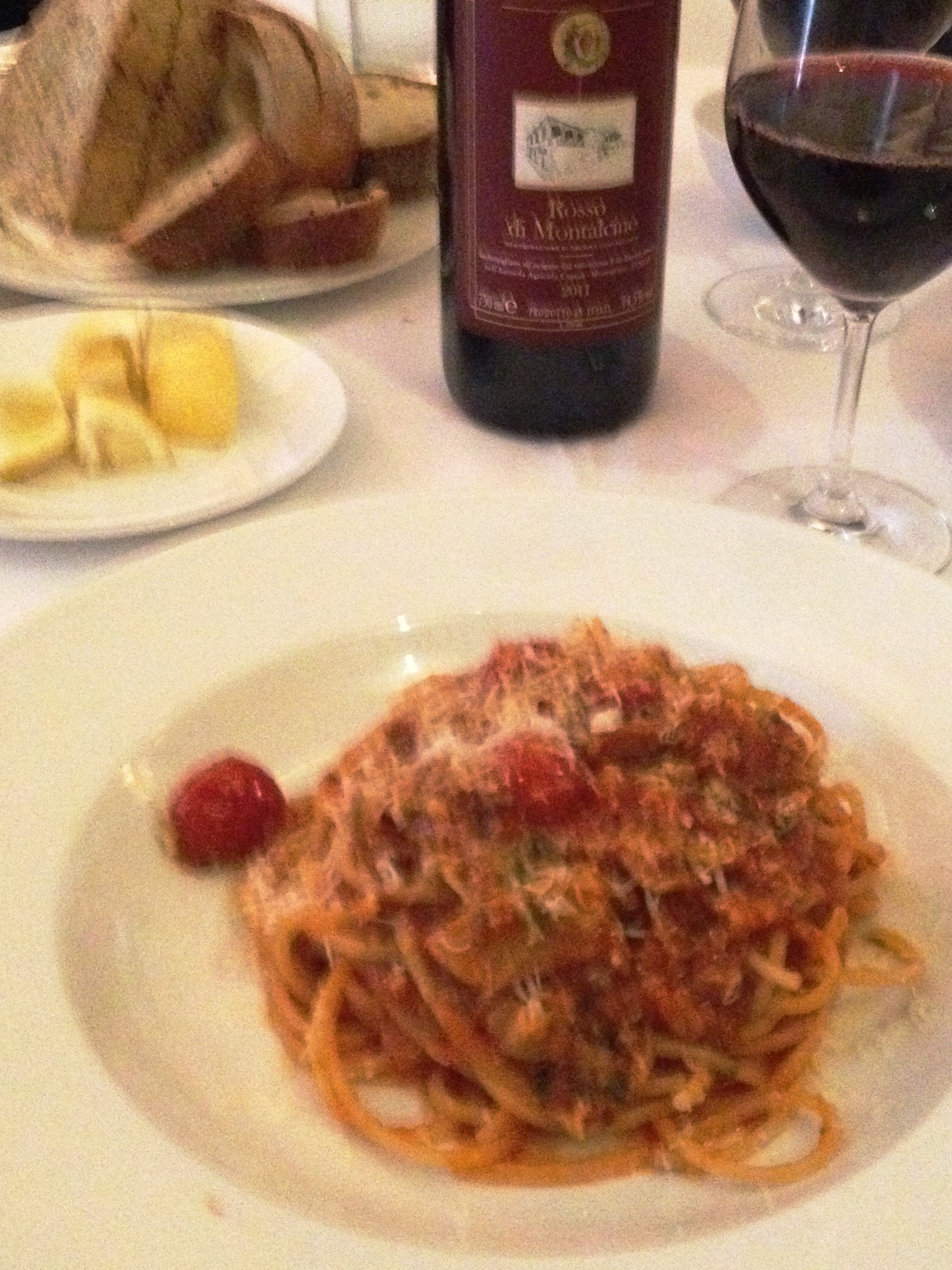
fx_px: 1980
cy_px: 598
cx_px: 573
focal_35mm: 54
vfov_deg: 35.5
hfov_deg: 27.0
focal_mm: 4.28
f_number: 2.4
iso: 800
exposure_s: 1/15
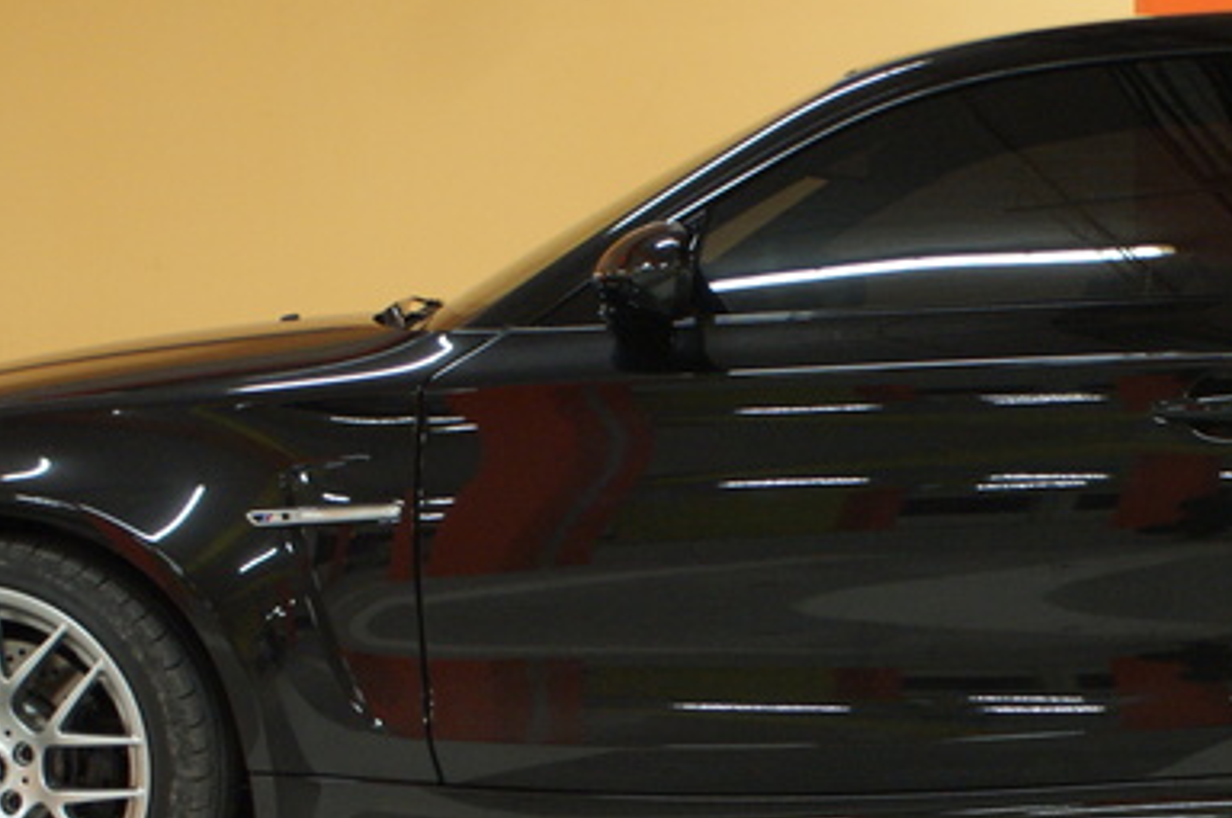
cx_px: 1068
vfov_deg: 12.1
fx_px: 3828
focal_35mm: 112
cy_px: 733
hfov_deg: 18.0
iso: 400
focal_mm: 28
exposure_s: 1/20
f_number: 5
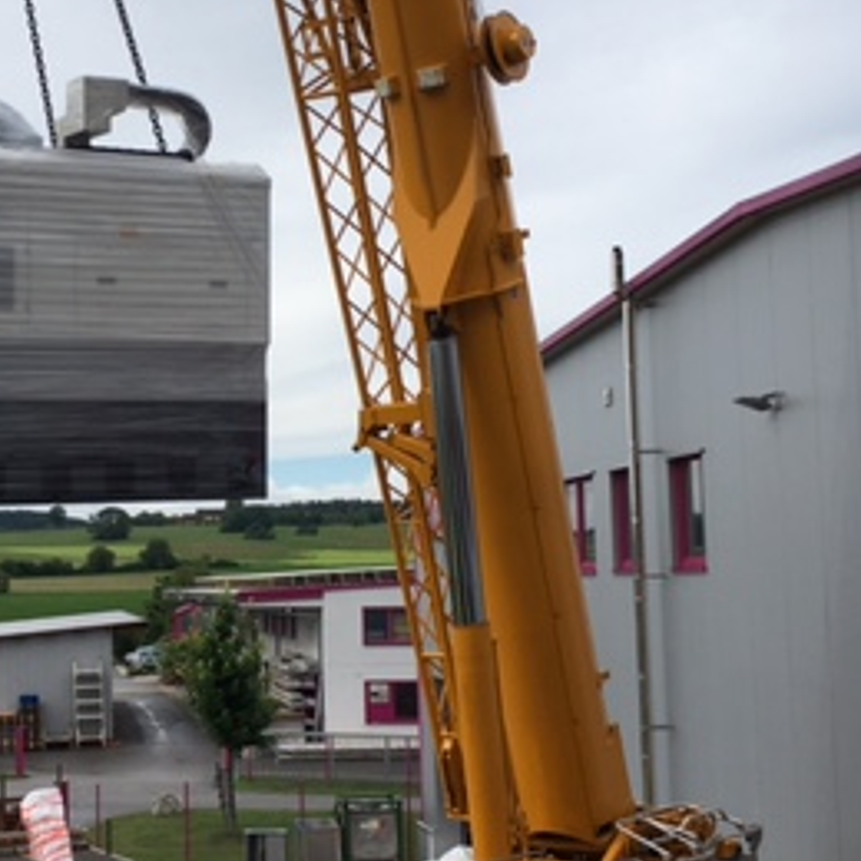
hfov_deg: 26.6
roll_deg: +0.2
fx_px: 1773
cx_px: 119
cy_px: 387
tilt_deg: +7.1
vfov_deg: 27.3
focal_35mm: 63
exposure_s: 1/938
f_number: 2.2
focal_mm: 4.15
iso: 25
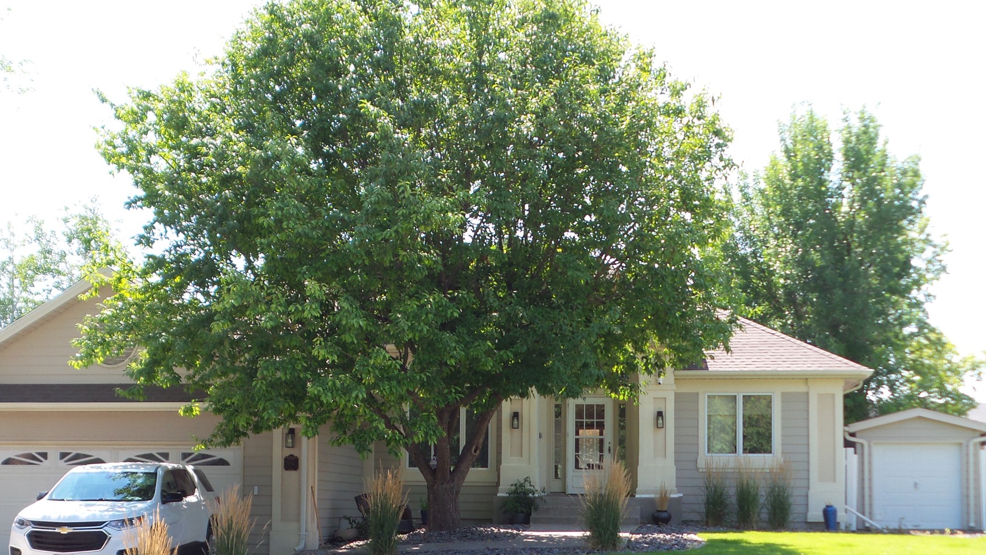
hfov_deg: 37.1
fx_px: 1464
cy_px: 400
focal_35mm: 56
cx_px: 418
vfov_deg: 21.3
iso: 100
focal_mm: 7.5
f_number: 4
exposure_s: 1/250
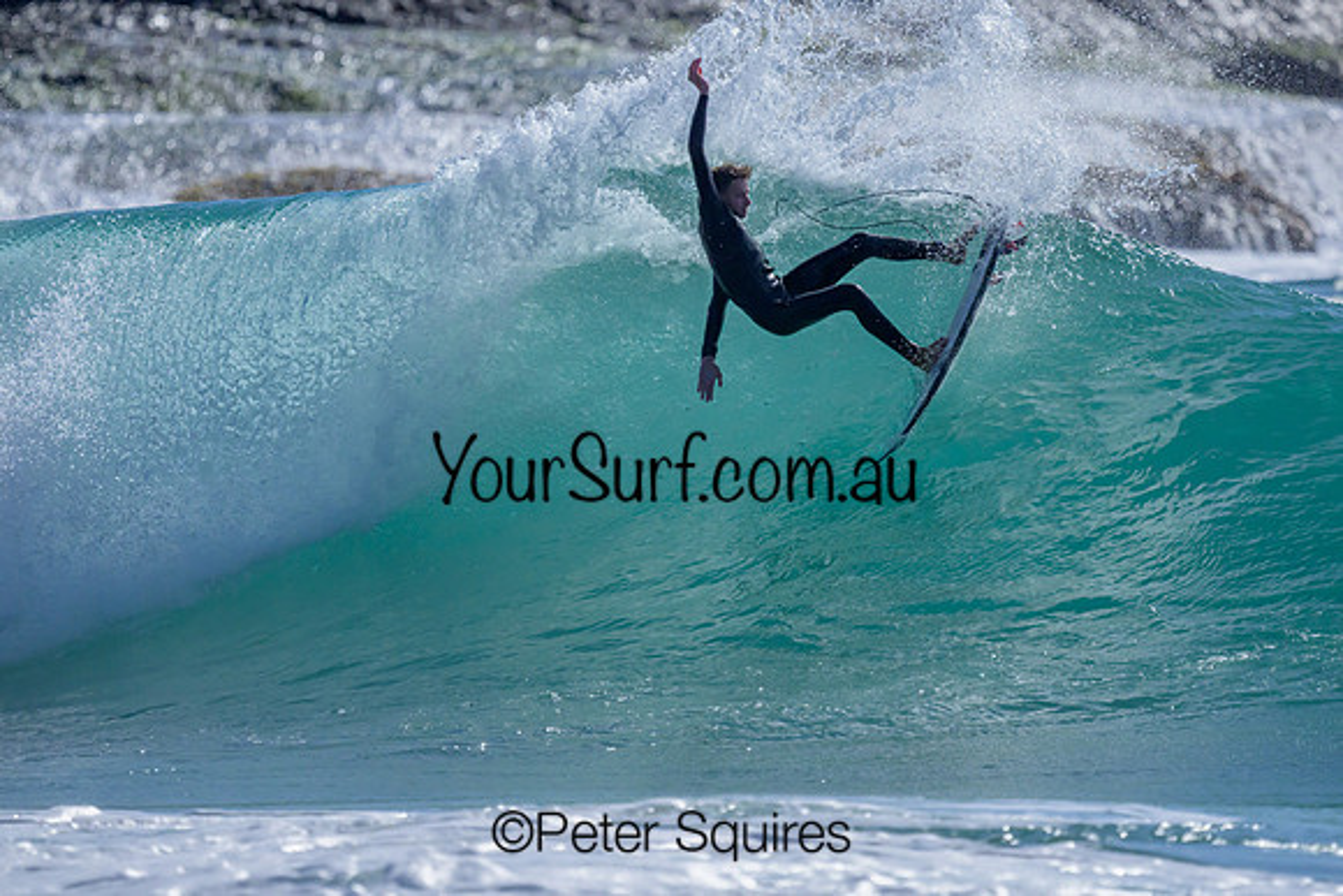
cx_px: 712
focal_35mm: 966
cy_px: 541
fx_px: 36038
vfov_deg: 1.4
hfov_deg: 2.1
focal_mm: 800
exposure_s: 1/2000
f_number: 6.3
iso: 1400
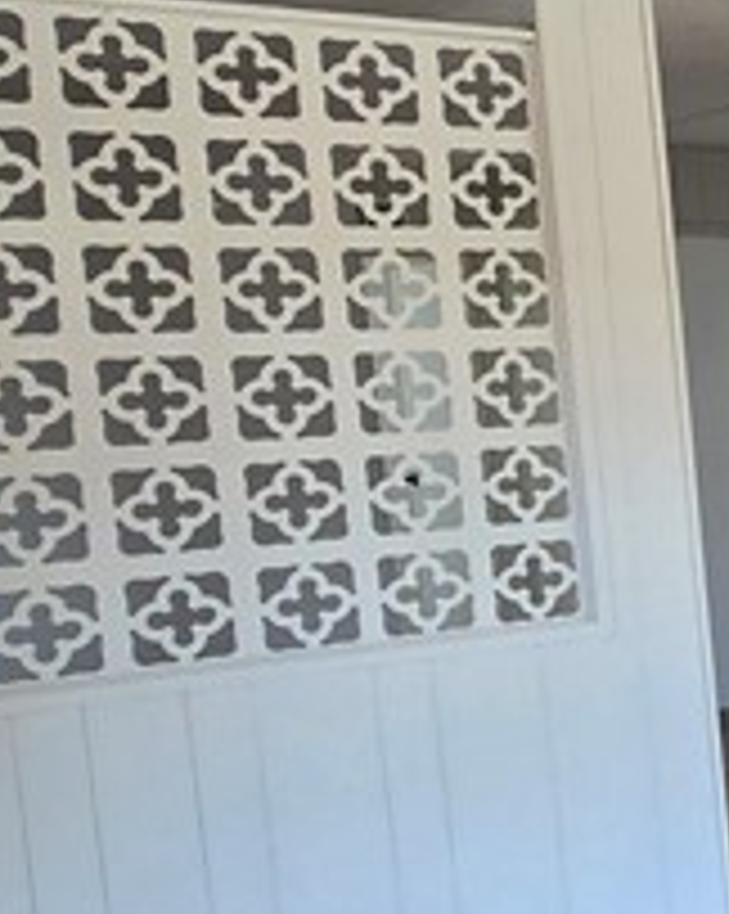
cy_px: 576
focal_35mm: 64
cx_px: 1588
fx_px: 1729
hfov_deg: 16.1
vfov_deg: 29.5
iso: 125
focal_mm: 2.2
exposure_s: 1/60
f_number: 2.2
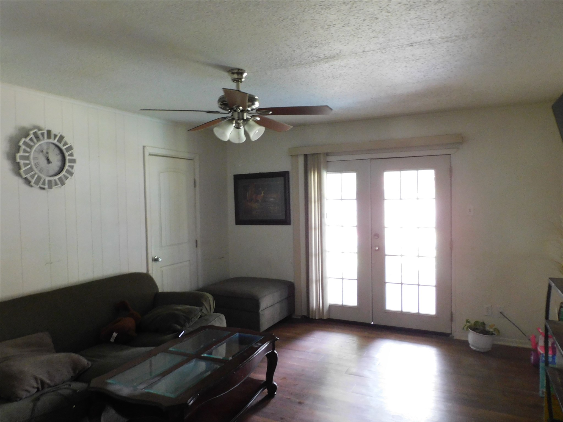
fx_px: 390
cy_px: 211
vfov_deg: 56.8
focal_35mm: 24
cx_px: 282
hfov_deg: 71.6
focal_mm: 4.3
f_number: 3.3
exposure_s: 1/13
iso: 400
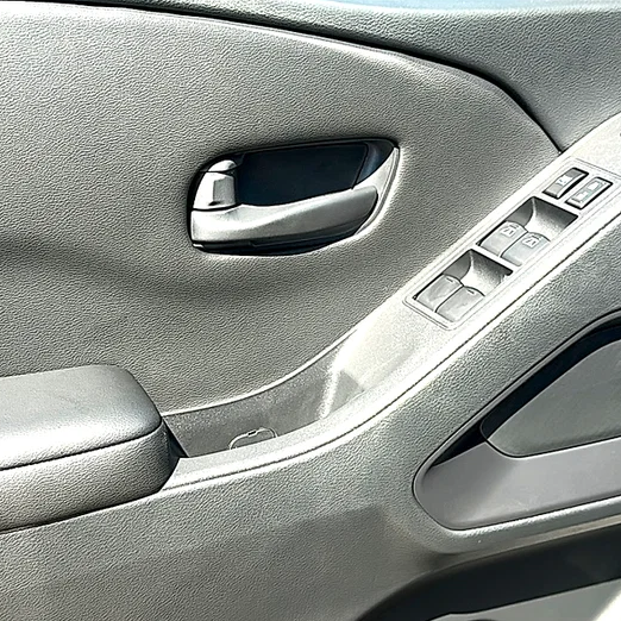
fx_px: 1035
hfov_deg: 33.4
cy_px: 311
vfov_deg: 33.4
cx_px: 313
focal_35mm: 51
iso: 80
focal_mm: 6.86
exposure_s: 1/719
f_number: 1.78
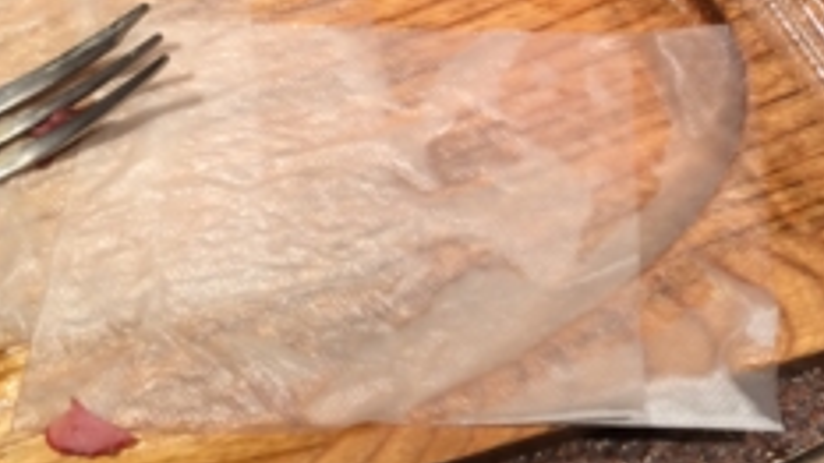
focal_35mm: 56
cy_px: -53
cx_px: 555
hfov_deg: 36.8
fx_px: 1223
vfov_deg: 20.4
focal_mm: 4.12
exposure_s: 1/30
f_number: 2.2
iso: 100
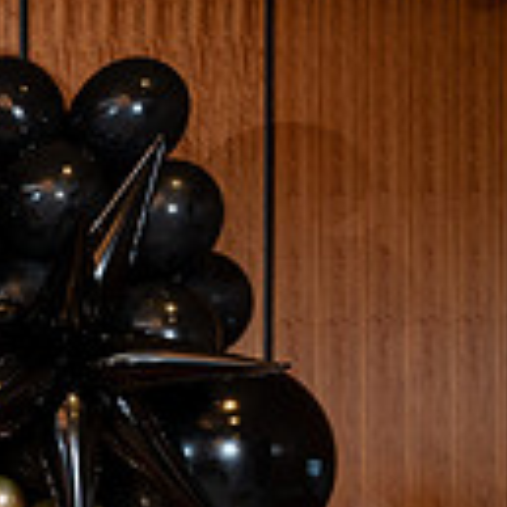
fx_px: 1839
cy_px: 701
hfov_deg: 13.1
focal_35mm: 111
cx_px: -578
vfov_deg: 14.8
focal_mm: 28
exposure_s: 1/200
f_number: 3.2
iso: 1000
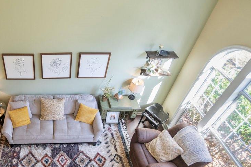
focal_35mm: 28
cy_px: 94
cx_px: 63
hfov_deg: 61.8
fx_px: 195
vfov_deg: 46.3
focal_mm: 16
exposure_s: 1/160
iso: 640
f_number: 4
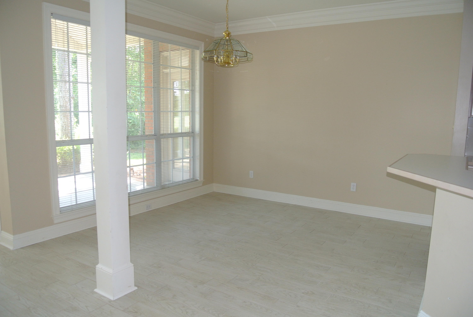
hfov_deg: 67.3
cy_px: 158
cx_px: 236
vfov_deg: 48.0
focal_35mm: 27
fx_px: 355
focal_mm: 10
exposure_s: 1/60
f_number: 3.5
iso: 320
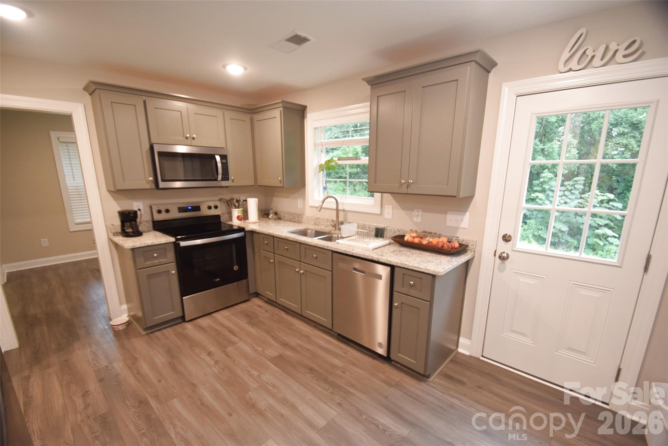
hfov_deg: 100.4
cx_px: 334
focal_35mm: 15
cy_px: 223
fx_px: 278
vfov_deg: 77.4
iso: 1000
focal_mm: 10
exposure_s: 1/60
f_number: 3.5
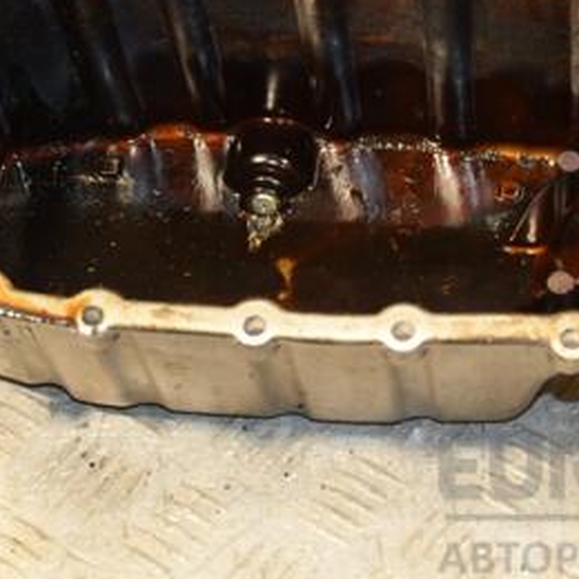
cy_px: 169
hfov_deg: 16.9
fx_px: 1949
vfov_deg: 16.8
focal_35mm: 103
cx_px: 396
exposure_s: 1/100
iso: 800
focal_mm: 35
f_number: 5
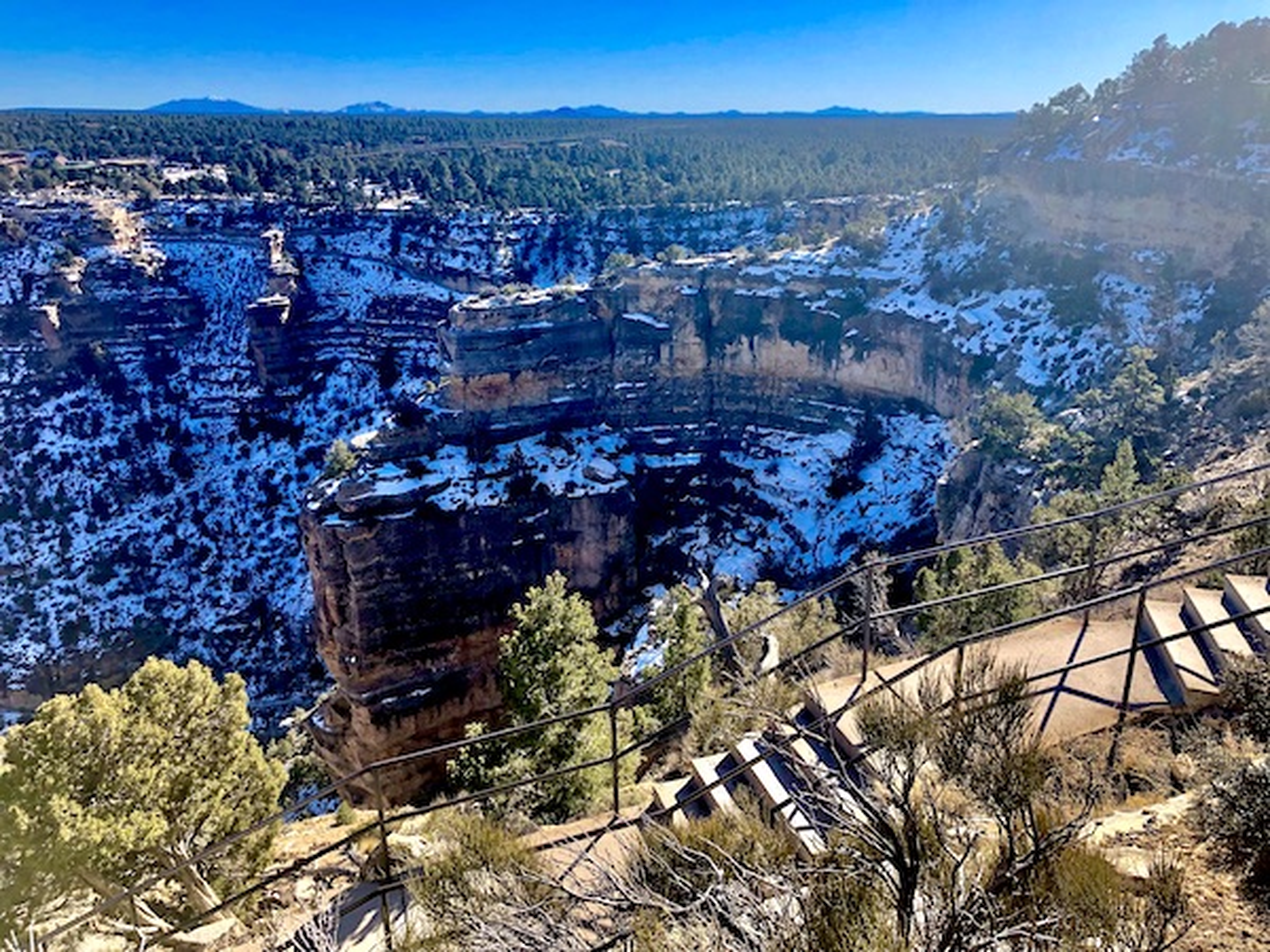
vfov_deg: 49.7
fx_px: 1027
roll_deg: +1.5
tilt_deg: -15.7
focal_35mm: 28
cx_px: 635
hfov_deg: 63.4
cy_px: 476
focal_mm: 4
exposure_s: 1/941
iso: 20
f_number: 1.8
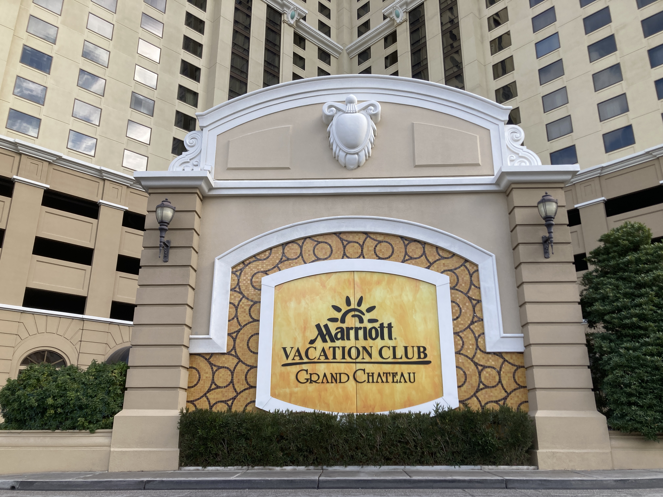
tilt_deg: +16.8
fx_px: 536
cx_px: 332
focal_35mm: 28
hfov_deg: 63.4
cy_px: 248
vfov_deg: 49.7
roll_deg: +0.3
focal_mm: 3.99
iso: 20
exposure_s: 1/783
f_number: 1.8
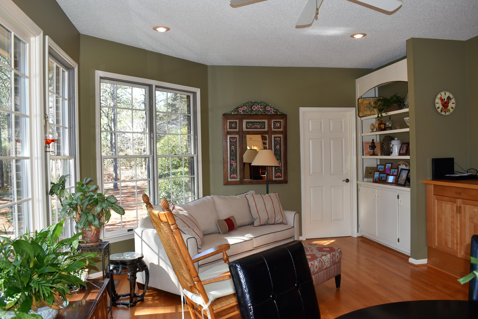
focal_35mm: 30
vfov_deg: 43.6
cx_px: 239
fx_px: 398
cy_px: 160
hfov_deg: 61.9
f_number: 5.6
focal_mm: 20
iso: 560
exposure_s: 1/125
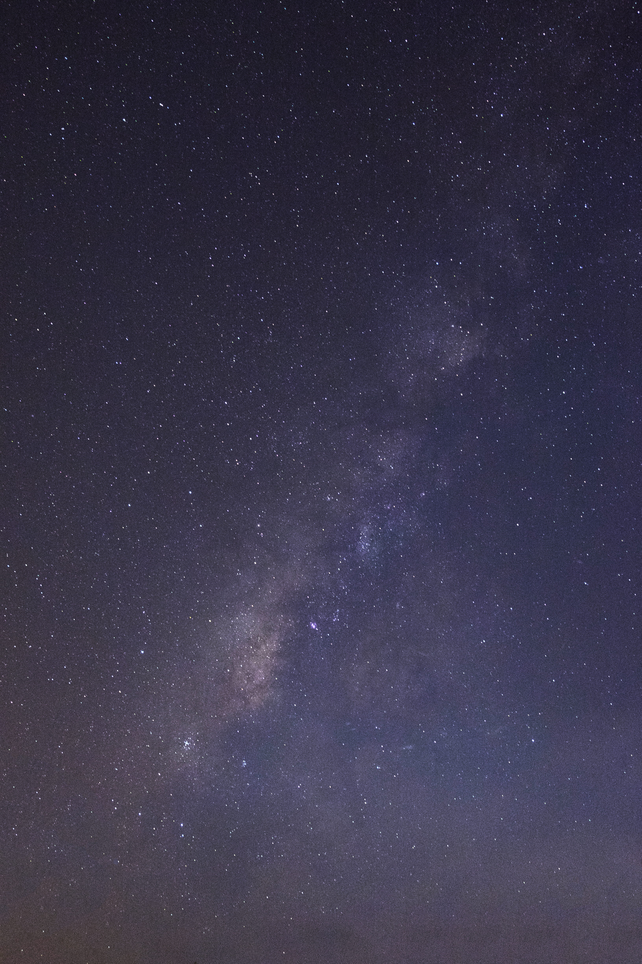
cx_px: 321
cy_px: 482
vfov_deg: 58.7
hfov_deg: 41.1
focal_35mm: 32
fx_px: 856
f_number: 4
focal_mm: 21.4
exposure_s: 20
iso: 6400
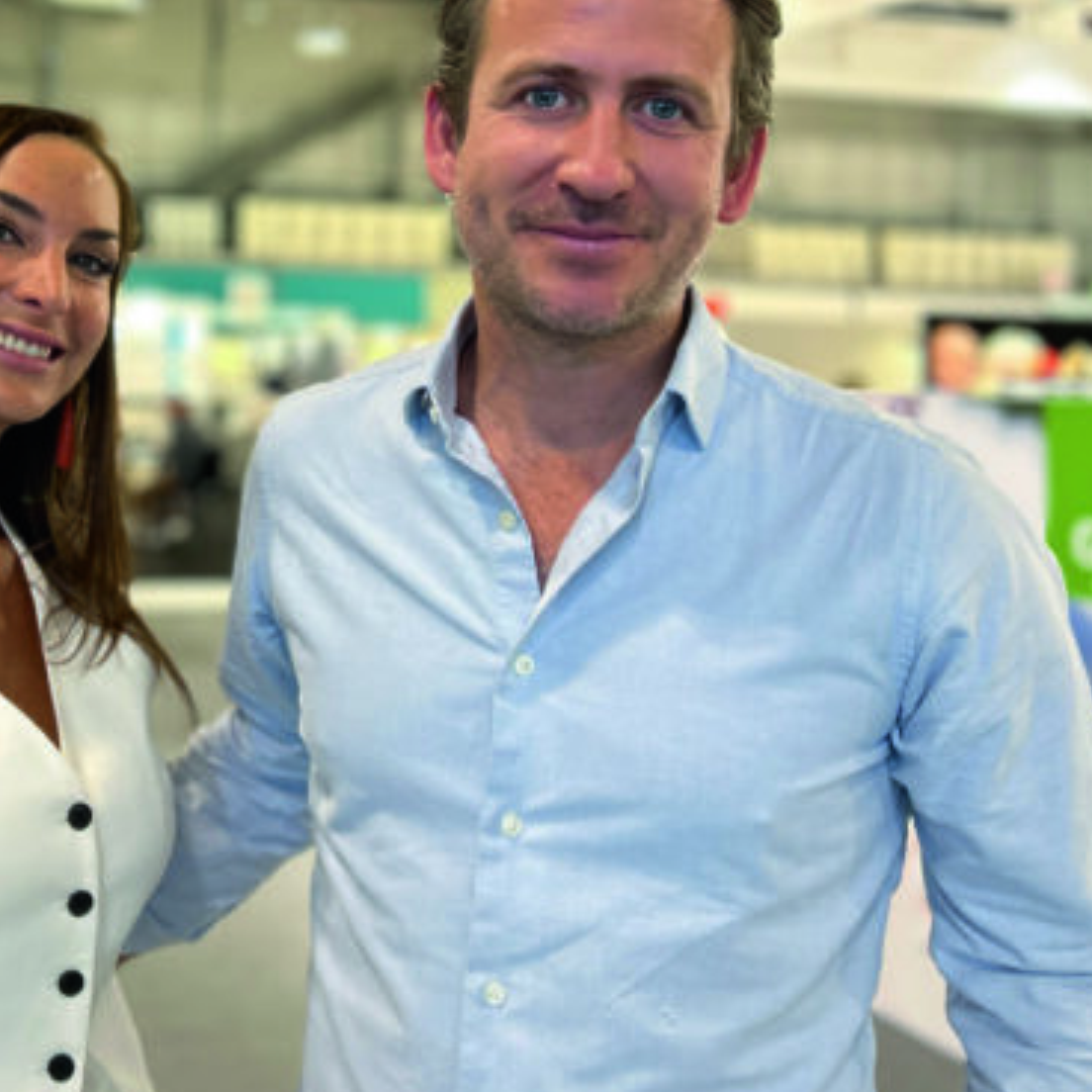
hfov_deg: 33.9
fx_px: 1713
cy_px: 282
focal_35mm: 48
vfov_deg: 34.7
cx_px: 160
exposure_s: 1/49
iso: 125
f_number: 1.5
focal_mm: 5.7
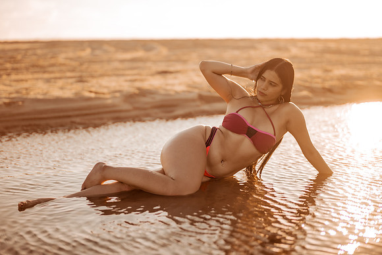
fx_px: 640
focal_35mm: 60
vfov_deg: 22.5
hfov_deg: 33.2
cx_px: 191
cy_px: 128
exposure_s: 1/4000
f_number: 1.4
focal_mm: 58
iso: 100
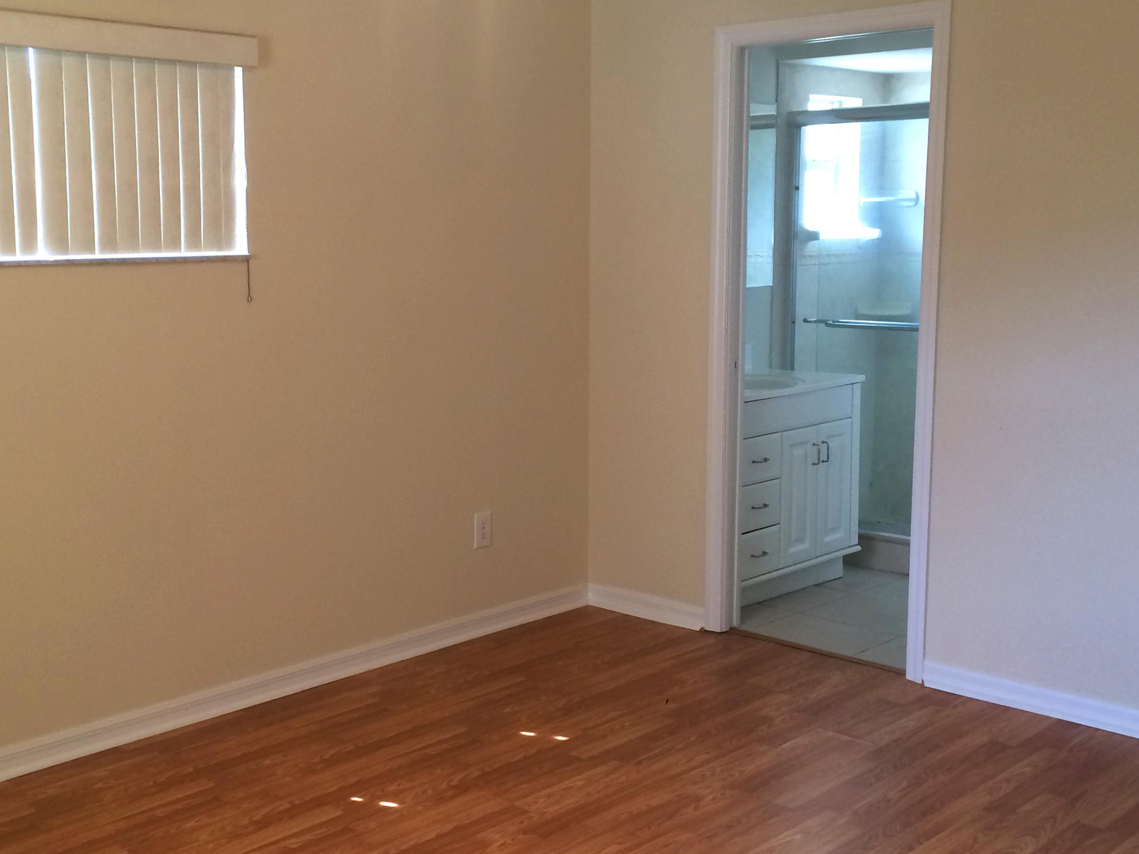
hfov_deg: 43.6
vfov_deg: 33.6
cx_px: 441
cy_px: 405
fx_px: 1415
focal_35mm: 43
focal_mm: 4.15
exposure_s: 1/30
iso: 32
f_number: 2.2
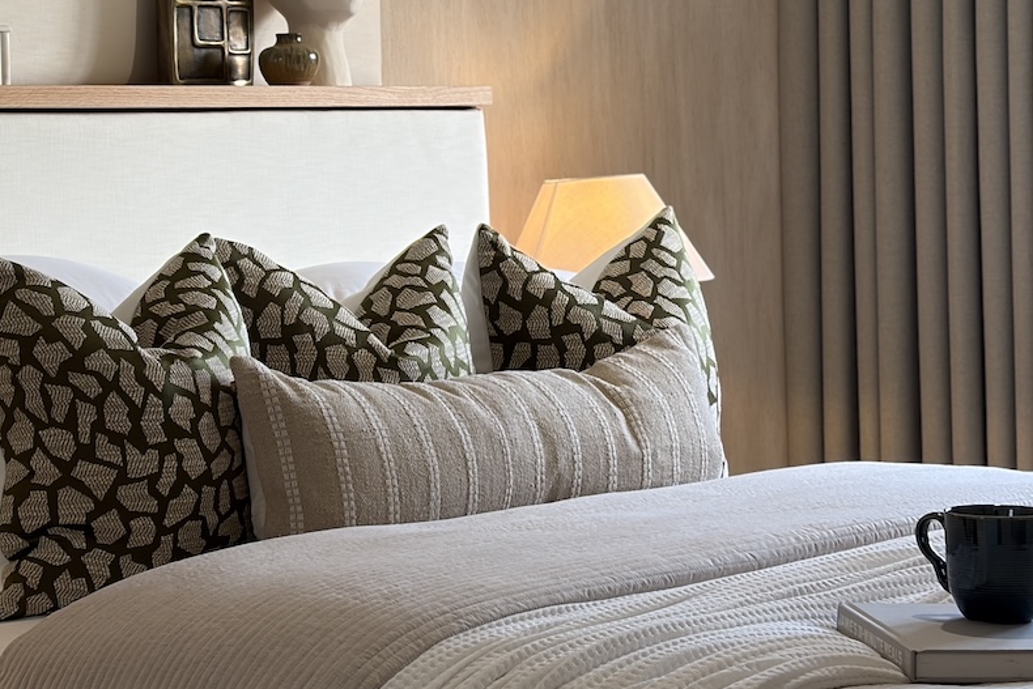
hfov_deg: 20.7
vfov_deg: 14.1
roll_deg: +1.9
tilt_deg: -0.3
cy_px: 224
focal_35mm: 97
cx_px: 184
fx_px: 2784
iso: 50
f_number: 1.6
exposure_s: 1/81
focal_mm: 5.96
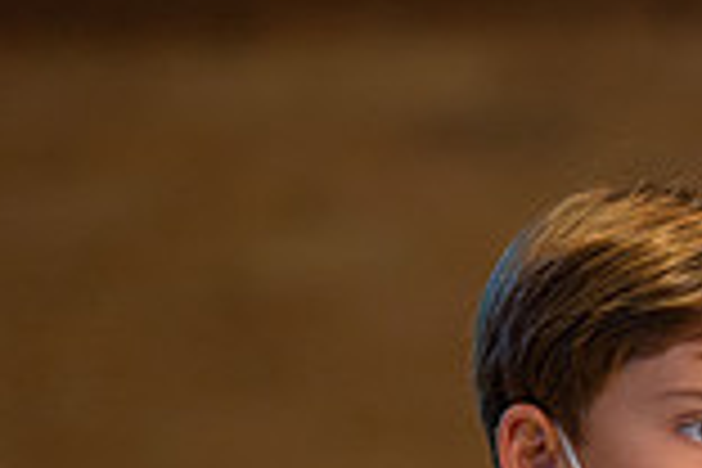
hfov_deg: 2.8
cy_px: 594
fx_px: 14487
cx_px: 855
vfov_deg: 1.8
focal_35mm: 743
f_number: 4
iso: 1600
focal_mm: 200
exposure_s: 1/100
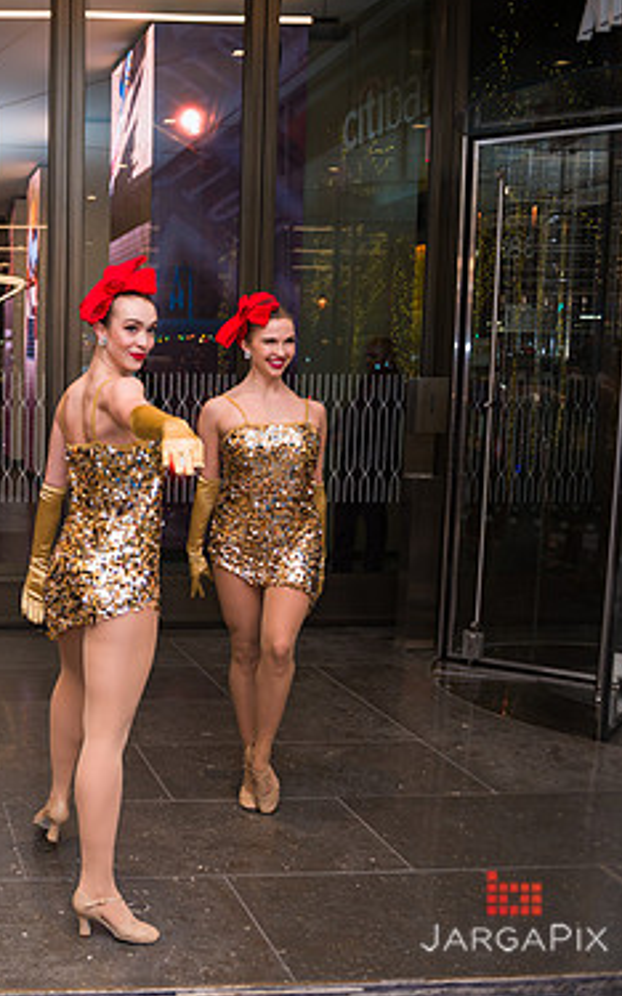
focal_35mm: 41
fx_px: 1113
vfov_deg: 48.2
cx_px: -96
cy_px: 497
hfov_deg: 27.9
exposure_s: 1/200
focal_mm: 26
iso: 400
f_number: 3.2
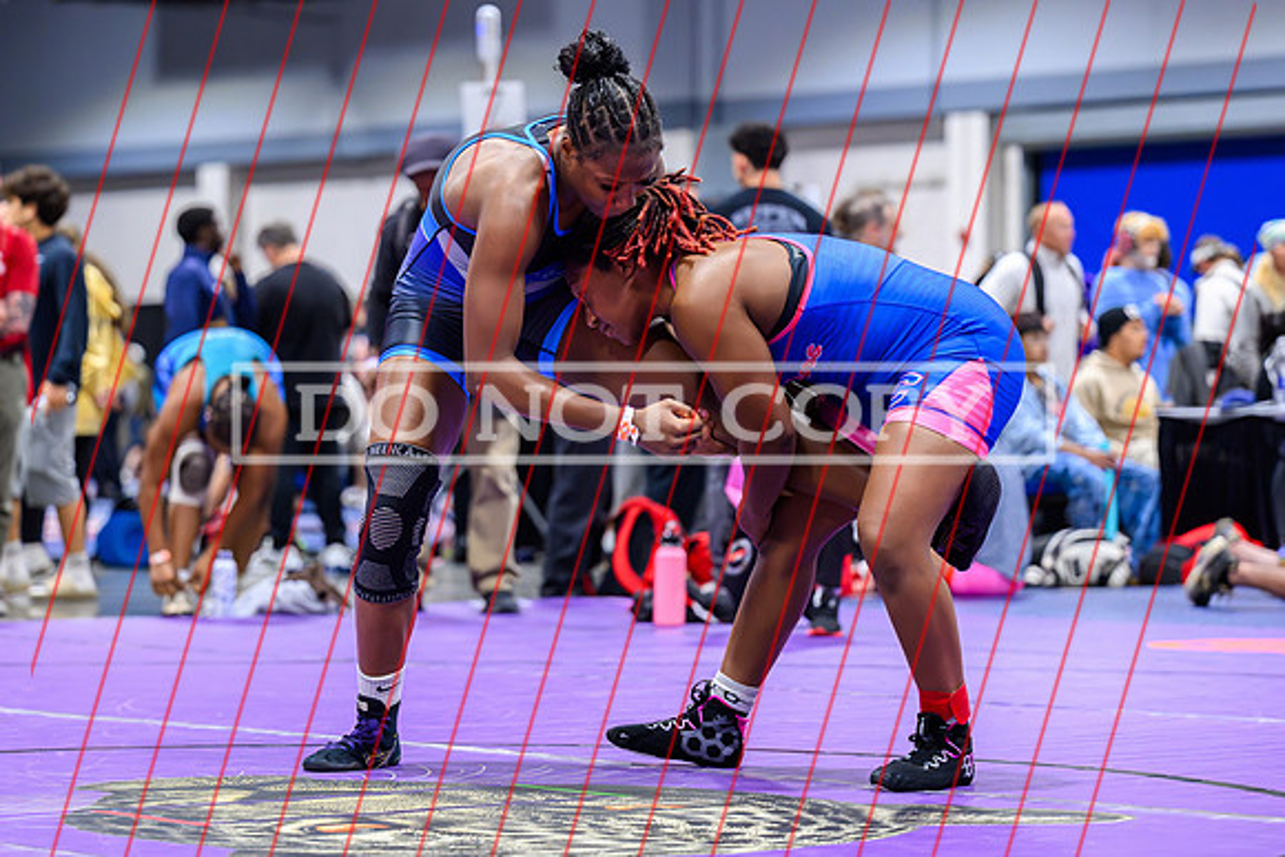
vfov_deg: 11.4
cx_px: 538
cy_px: 364
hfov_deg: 17.0
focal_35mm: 120
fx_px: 4291
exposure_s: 1/800
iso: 4000
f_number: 2.8
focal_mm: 93
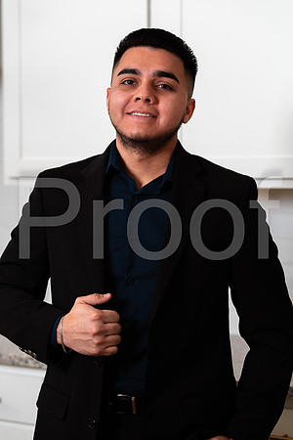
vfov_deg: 23.9
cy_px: 220
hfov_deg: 16.1
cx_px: 146
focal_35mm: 85
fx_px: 1038
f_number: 3.2
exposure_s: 1/160
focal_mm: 85
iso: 50
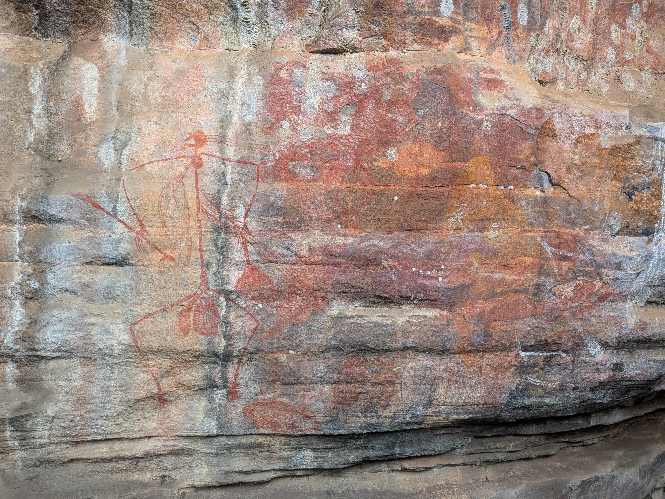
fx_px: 461
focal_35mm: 24
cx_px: 332
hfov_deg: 71.6
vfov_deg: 56.8
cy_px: 250
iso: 52
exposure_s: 1/100
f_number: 1.7
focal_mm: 4.53
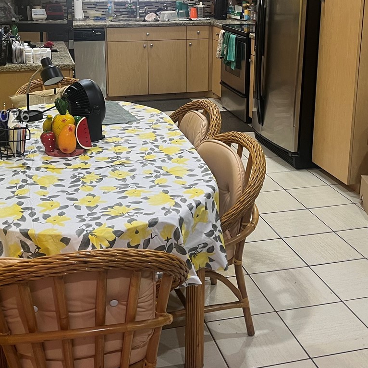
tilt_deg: -14.3
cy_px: 116
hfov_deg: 35.4
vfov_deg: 34.9
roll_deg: +0.0
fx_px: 577
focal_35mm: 48
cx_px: 177
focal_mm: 5.1
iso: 125
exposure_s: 1/60
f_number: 1.6
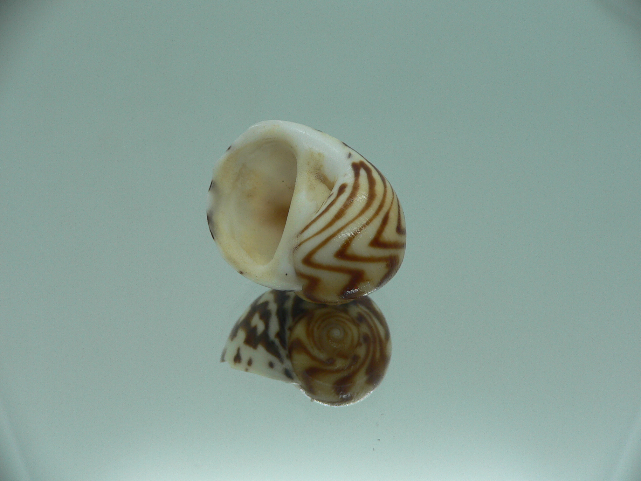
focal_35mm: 35
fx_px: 648
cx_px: 320
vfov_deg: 40.7
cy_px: 240
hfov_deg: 52.6
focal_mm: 4.6
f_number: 2.8
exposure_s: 1/60
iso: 80
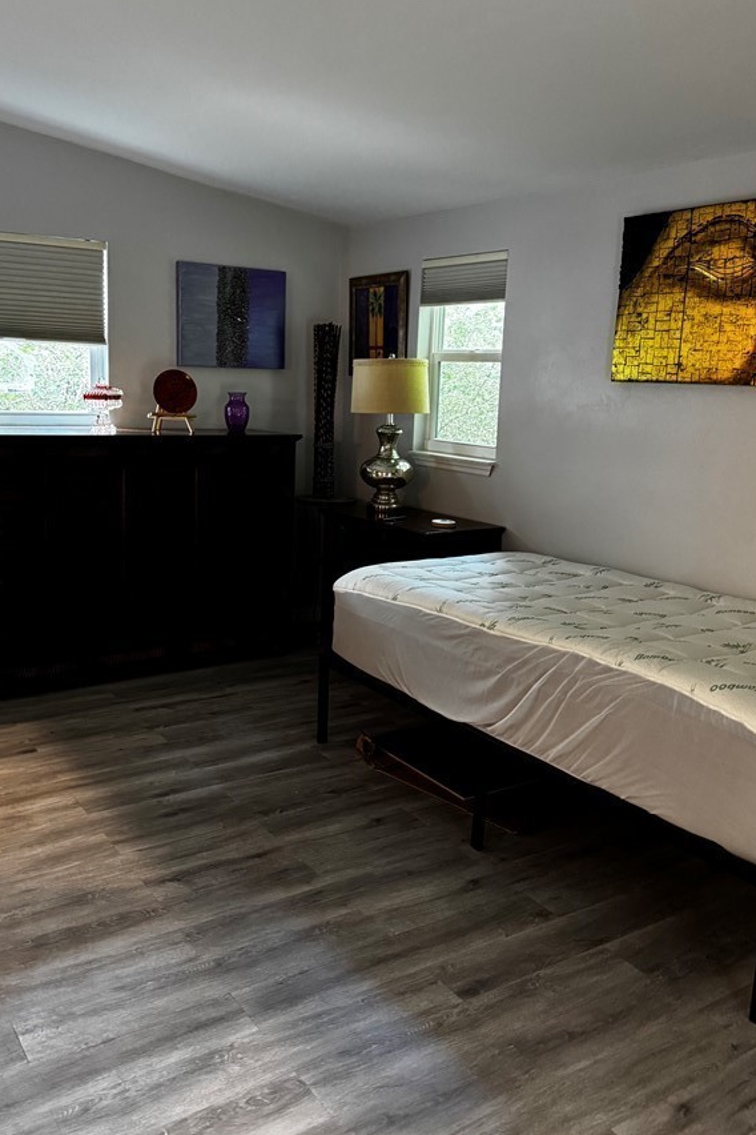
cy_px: 508
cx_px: 343
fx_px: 945
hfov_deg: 43.6
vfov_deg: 61.8
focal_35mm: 30
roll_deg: -1.1
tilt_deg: -7.7
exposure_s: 1/40
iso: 640
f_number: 1.78
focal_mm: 6.76
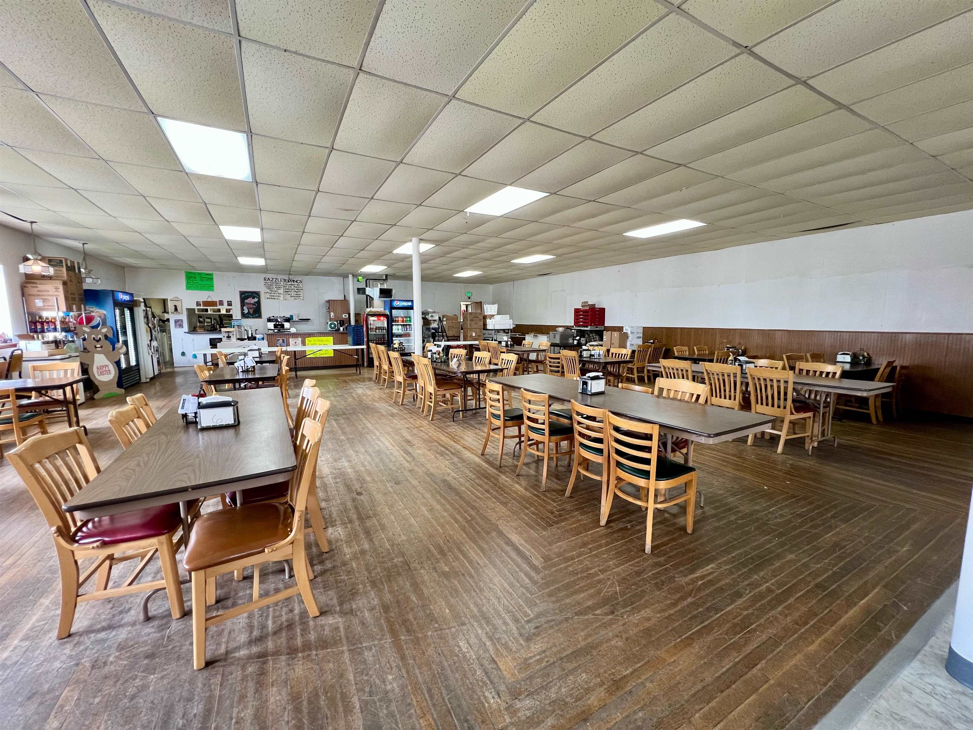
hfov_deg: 106.2
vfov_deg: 89.9
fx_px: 365
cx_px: 486
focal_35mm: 13
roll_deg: +0.3
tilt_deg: -6.8
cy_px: 365
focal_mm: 1.57
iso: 200
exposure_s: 1/120
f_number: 1.8
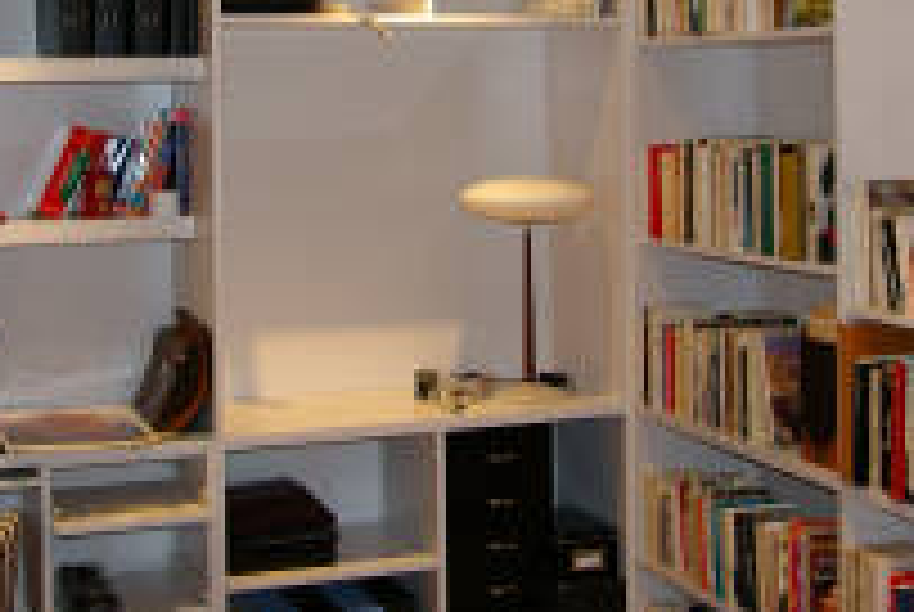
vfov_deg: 21.5
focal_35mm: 62
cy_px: 56
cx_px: 450
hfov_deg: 32.3
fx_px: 1576
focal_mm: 21
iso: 200
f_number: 4
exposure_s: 1/30
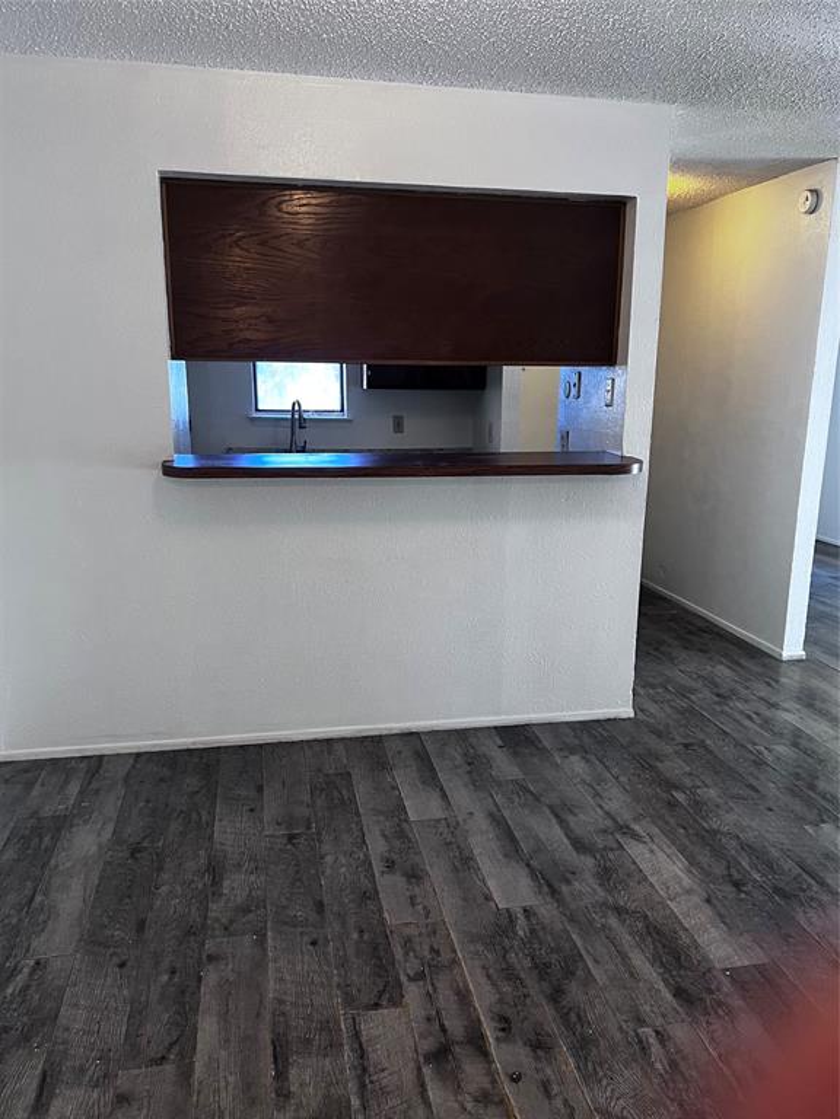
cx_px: 420
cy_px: 560
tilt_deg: -9.8
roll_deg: -0.5
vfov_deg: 67.3
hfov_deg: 53.1
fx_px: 841
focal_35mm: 26
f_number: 1.5
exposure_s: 1/60
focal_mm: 5.7
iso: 160
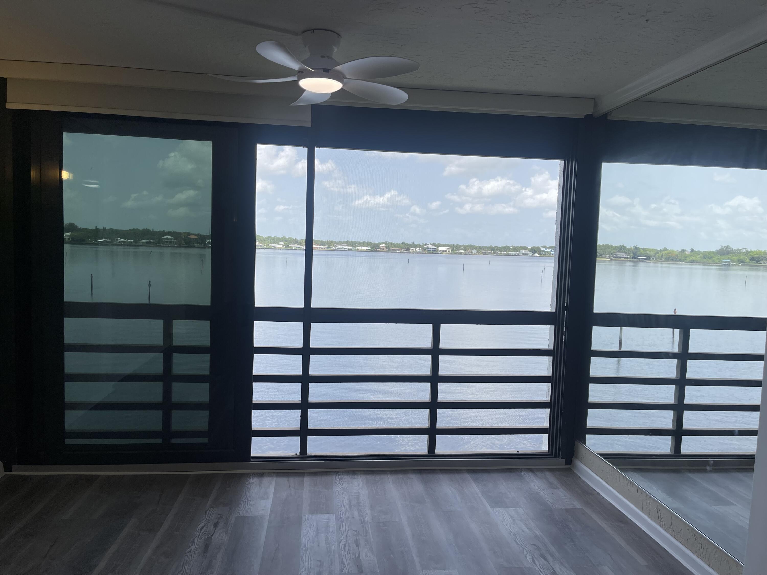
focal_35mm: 26
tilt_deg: -4.7
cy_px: 288
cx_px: 384
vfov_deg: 53.1
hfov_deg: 67.3
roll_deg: -2.3
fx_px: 576
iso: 50
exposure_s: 1/2165
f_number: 1.6
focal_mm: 5.1
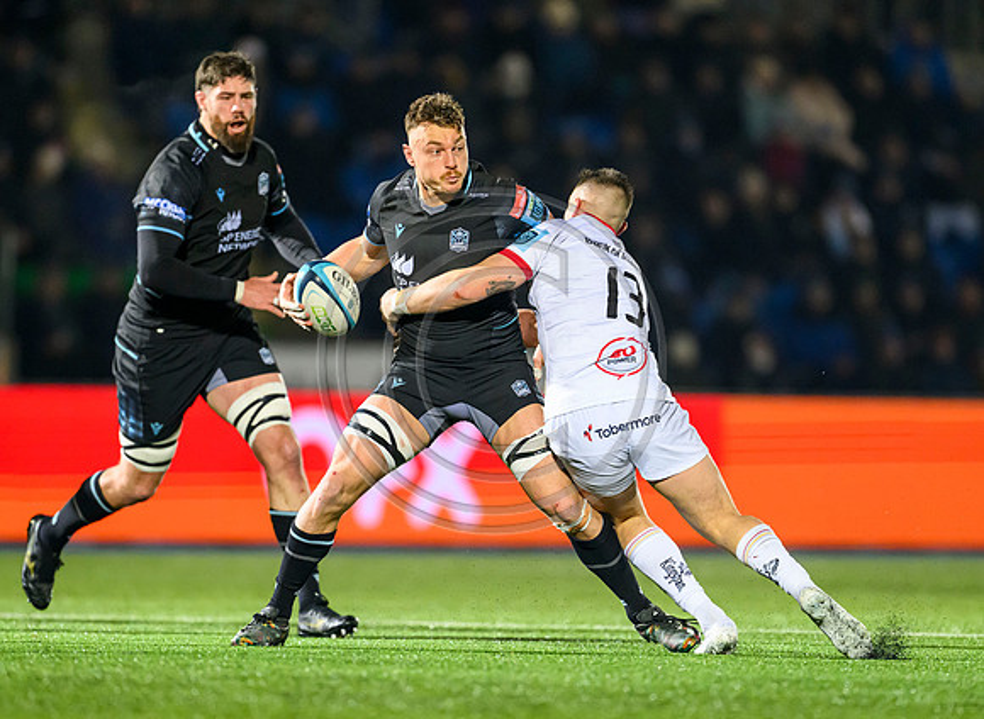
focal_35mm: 526
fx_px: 14821
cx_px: 534
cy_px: 379
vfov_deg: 2.8
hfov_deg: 3.8
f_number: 3.2
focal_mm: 400
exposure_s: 1/1000
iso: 6400
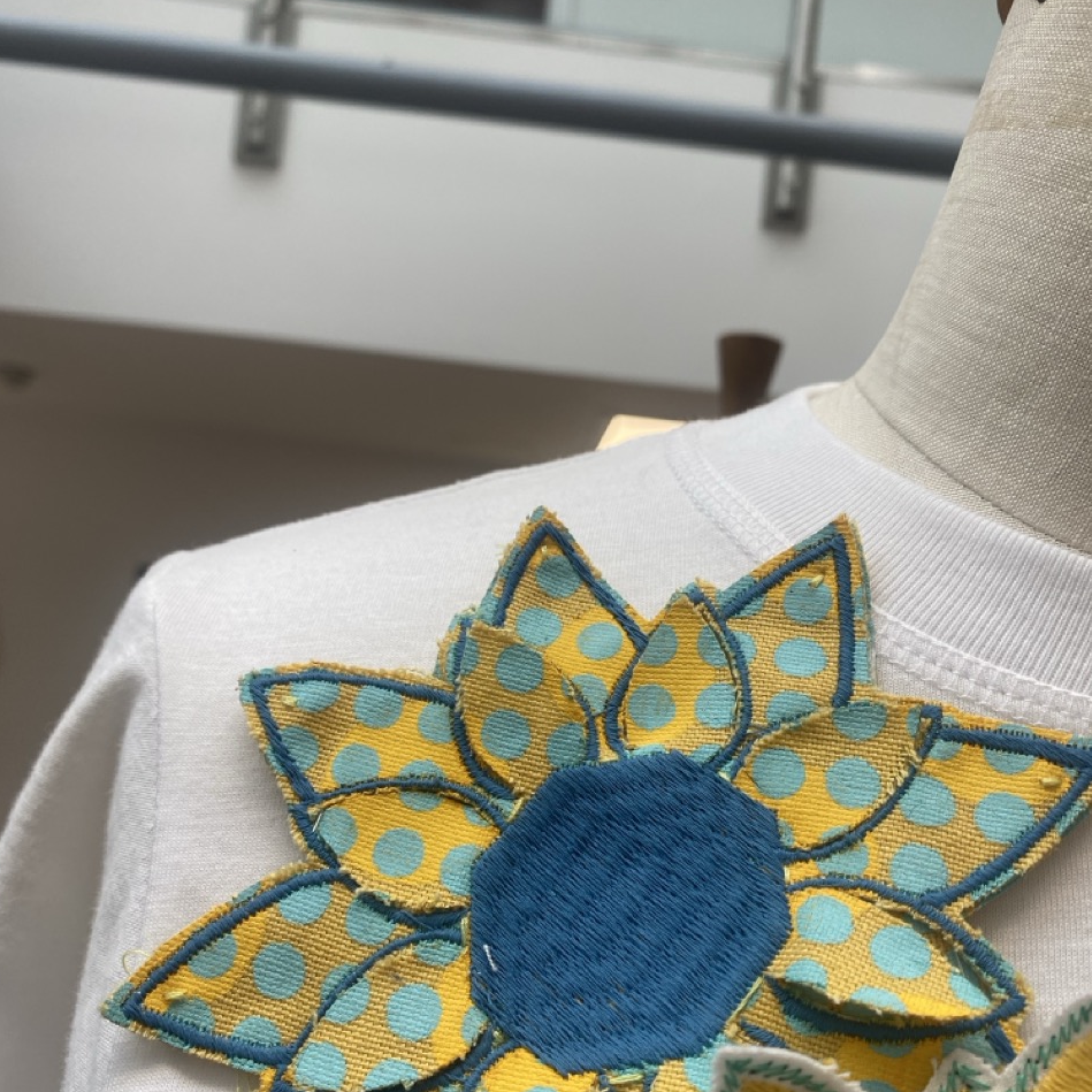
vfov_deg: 52.2
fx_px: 1106
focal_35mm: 31
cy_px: 652
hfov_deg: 52.5
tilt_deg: -0.3
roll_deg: -6.0
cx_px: 547
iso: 50
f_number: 1.8
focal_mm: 4.25
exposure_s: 1/121
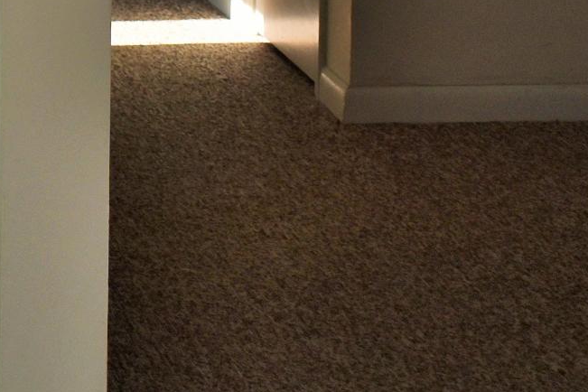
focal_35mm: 166
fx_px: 2711
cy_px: -305
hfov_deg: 11.6
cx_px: -406
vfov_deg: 8.0
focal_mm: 24
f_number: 3.8
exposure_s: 1/320
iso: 200
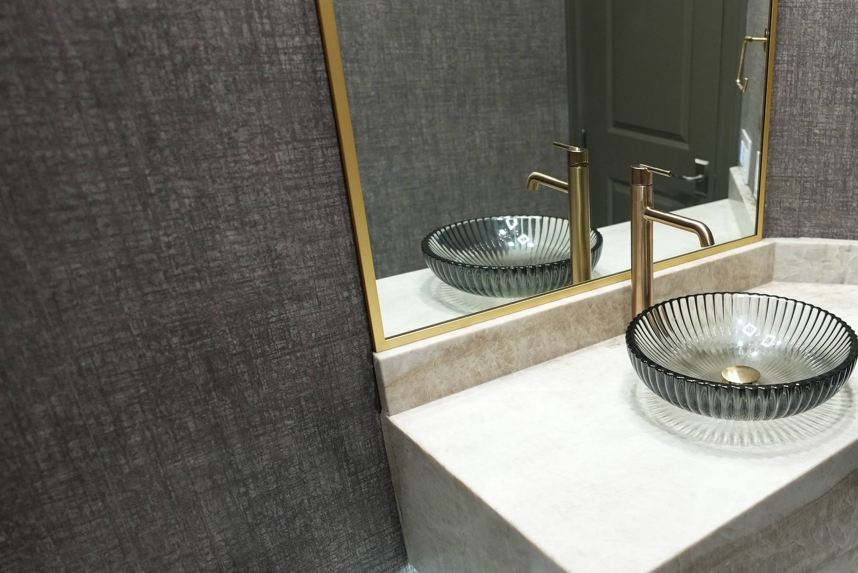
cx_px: 733
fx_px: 739
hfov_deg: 54.4
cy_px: 343
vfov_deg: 42.2
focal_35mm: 31
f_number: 1.8
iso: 640
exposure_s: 1/80
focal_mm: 16
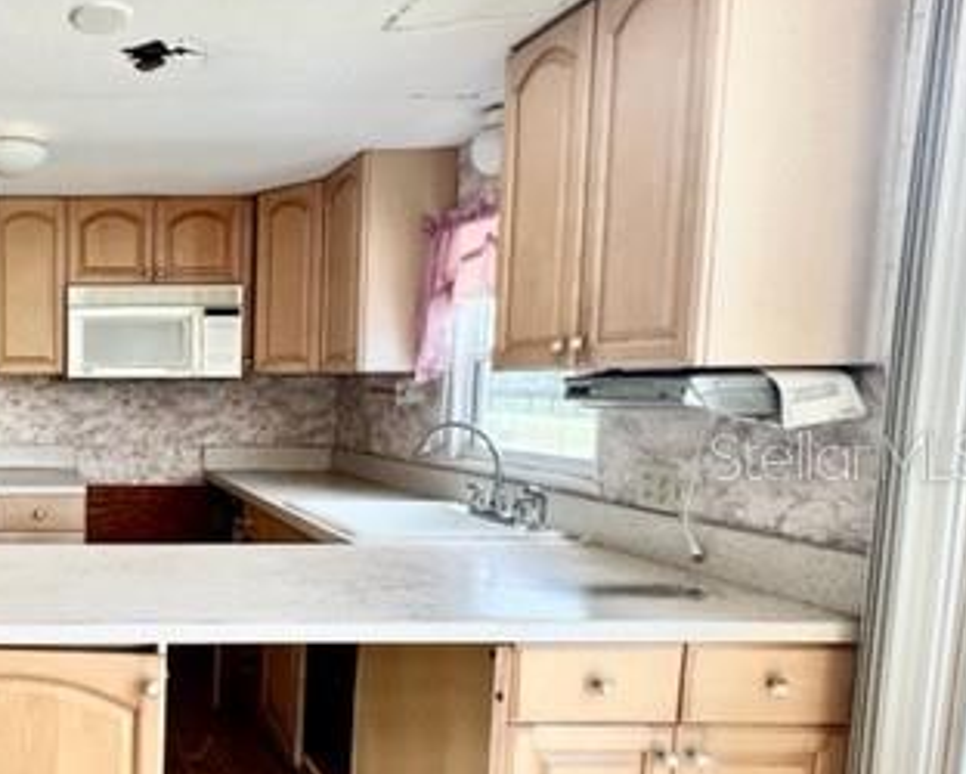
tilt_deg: -6.8
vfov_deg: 54.7
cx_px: 9
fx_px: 744
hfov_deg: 52.9
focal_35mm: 26
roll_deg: +0.8
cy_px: 455
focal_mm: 1.57
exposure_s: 1/121
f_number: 1.8
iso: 80
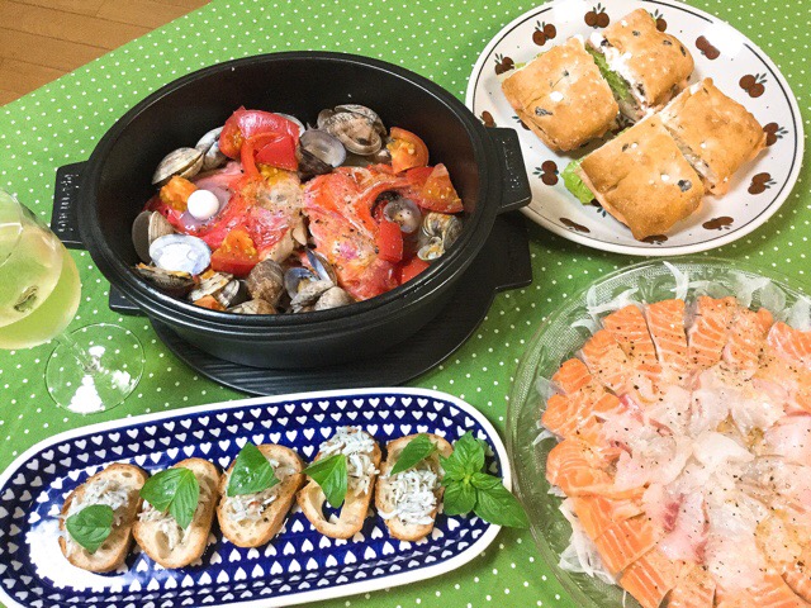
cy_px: 304
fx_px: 726
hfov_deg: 58.4
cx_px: 406
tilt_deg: -64.7
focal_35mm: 31
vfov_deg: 45.4
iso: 200
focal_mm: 3.3
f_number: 2.4
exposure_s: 1/30
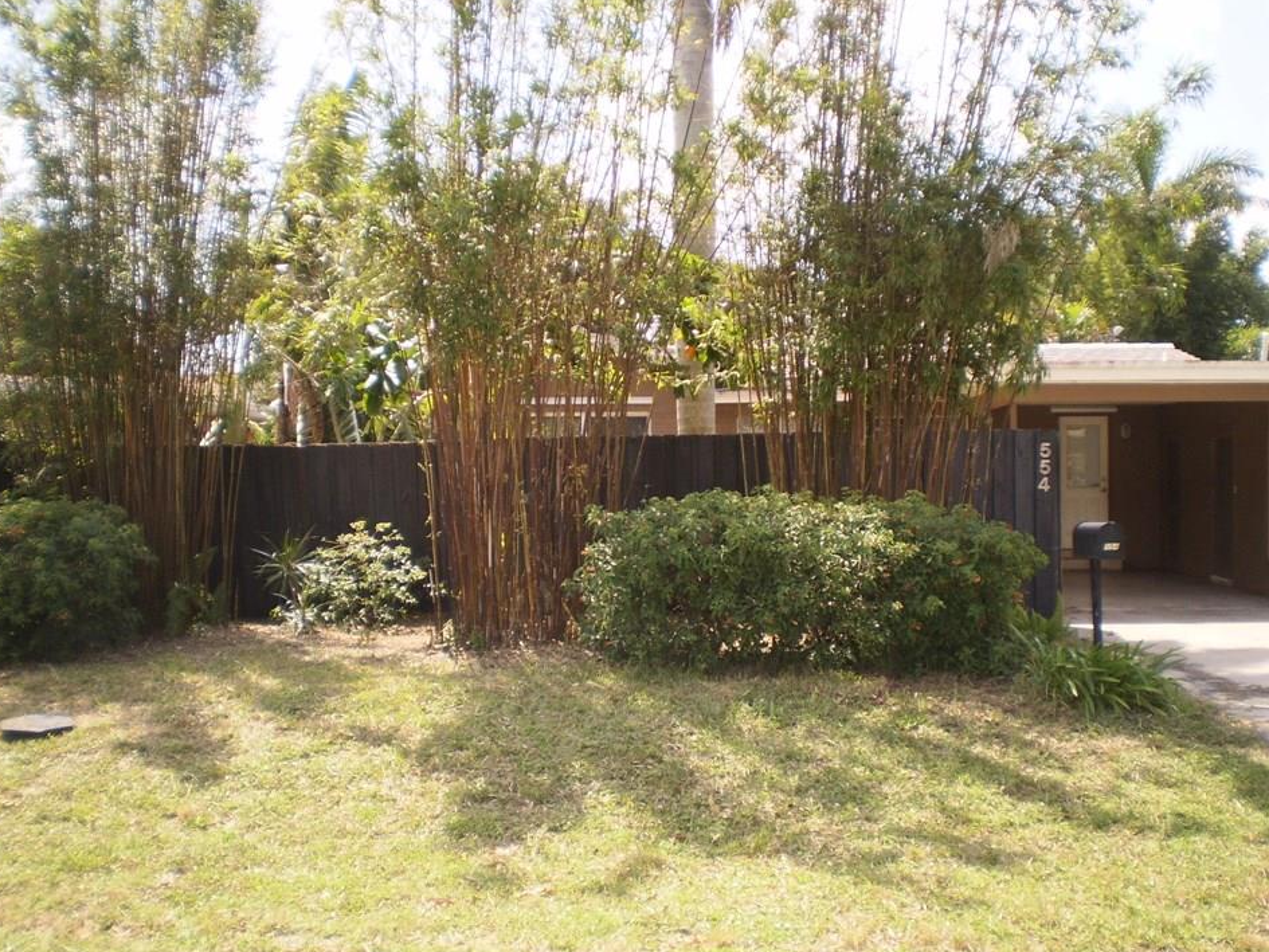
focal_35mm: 39
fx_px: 1430
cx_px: 669
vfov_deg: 36.8
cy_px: 490
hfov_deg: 47.8
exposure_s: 1/500
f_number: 3.1
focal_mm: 6.3
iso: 64
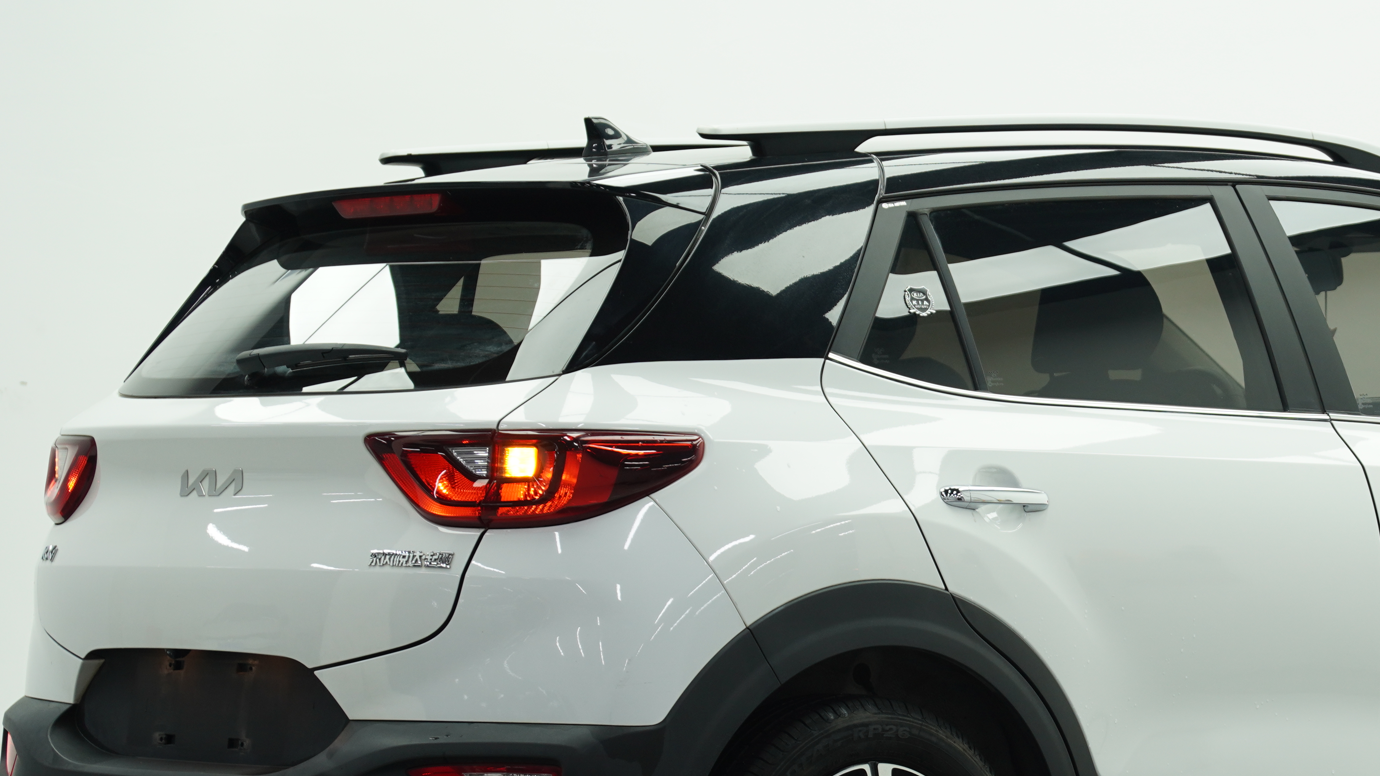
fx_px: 5526
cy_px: 563
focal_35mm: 151
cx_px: 1079
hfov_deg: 14.2
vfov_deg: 8.0
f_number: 2.8
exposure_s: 1/125
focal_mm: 58
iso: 160
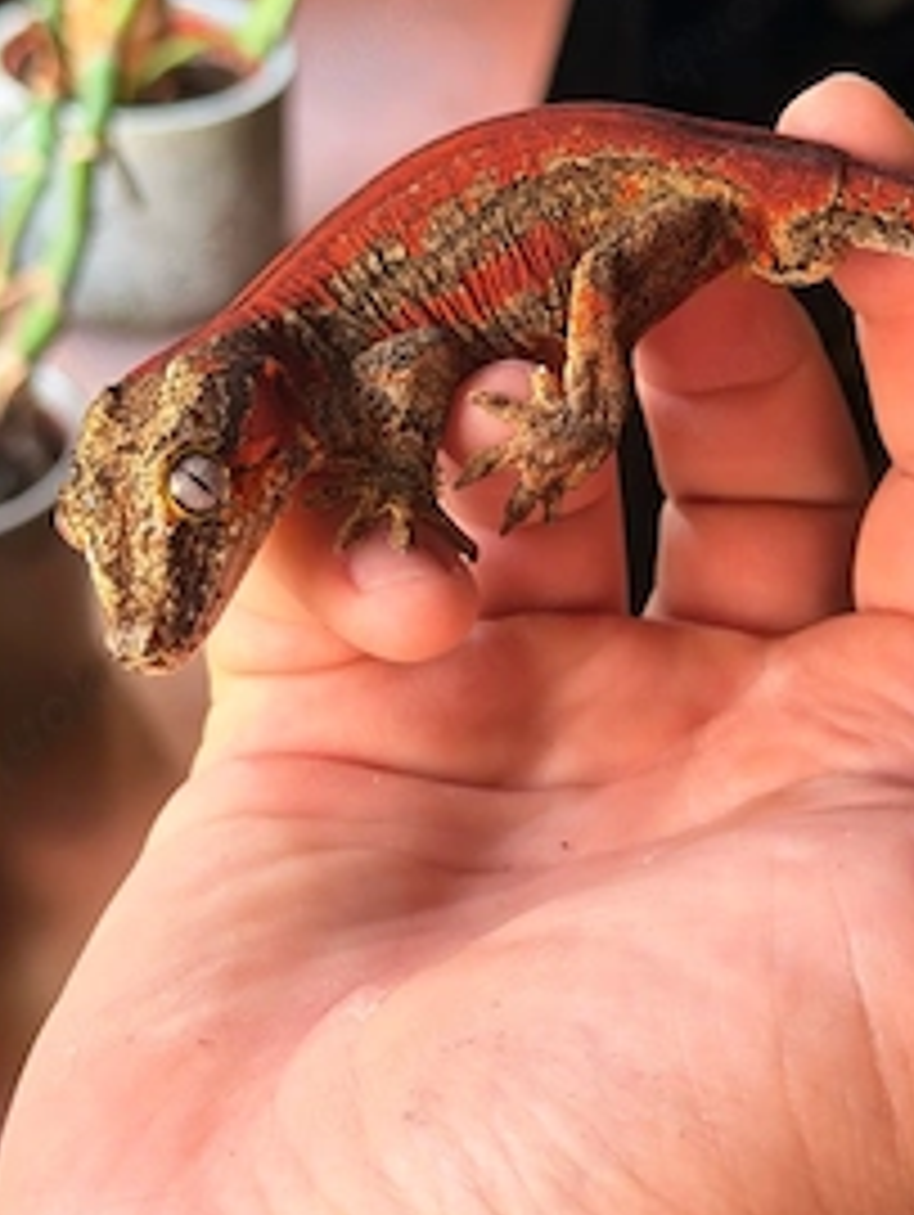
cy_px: 382
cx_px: 536
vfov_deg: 27.2
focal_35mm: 71
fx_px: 2496
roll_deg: -2.6
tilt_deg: -33.4
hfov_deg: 20.7
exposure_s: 1/97
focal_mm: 6.76
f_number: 1.78
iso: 100
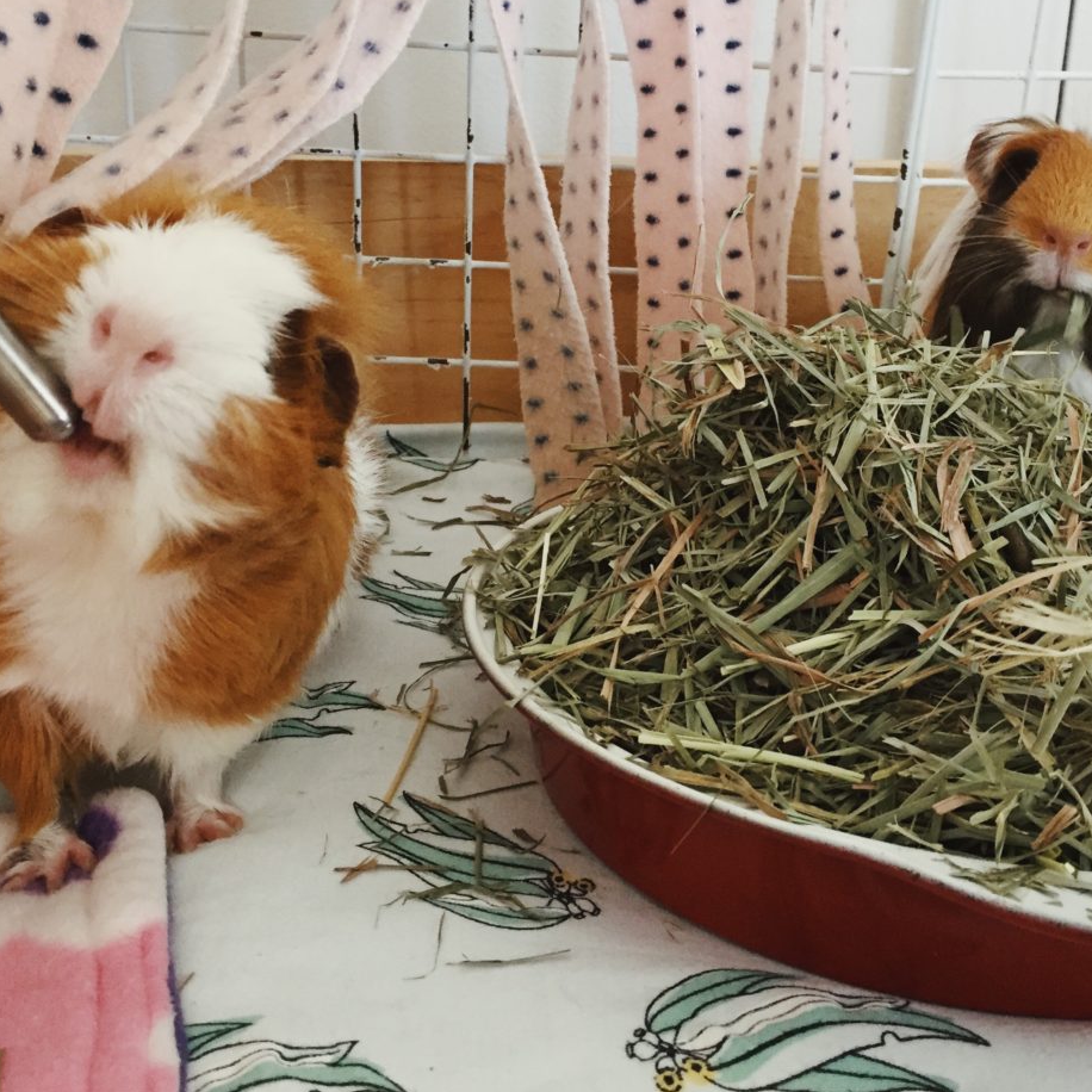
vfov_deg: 39.0
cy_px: 427
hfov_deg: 39.1
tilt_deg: -18.0
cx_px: 606
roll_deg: -1.7
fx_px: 1535
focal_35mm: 43
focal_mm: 4.15
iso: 200
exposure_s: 1/33
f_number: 2.2
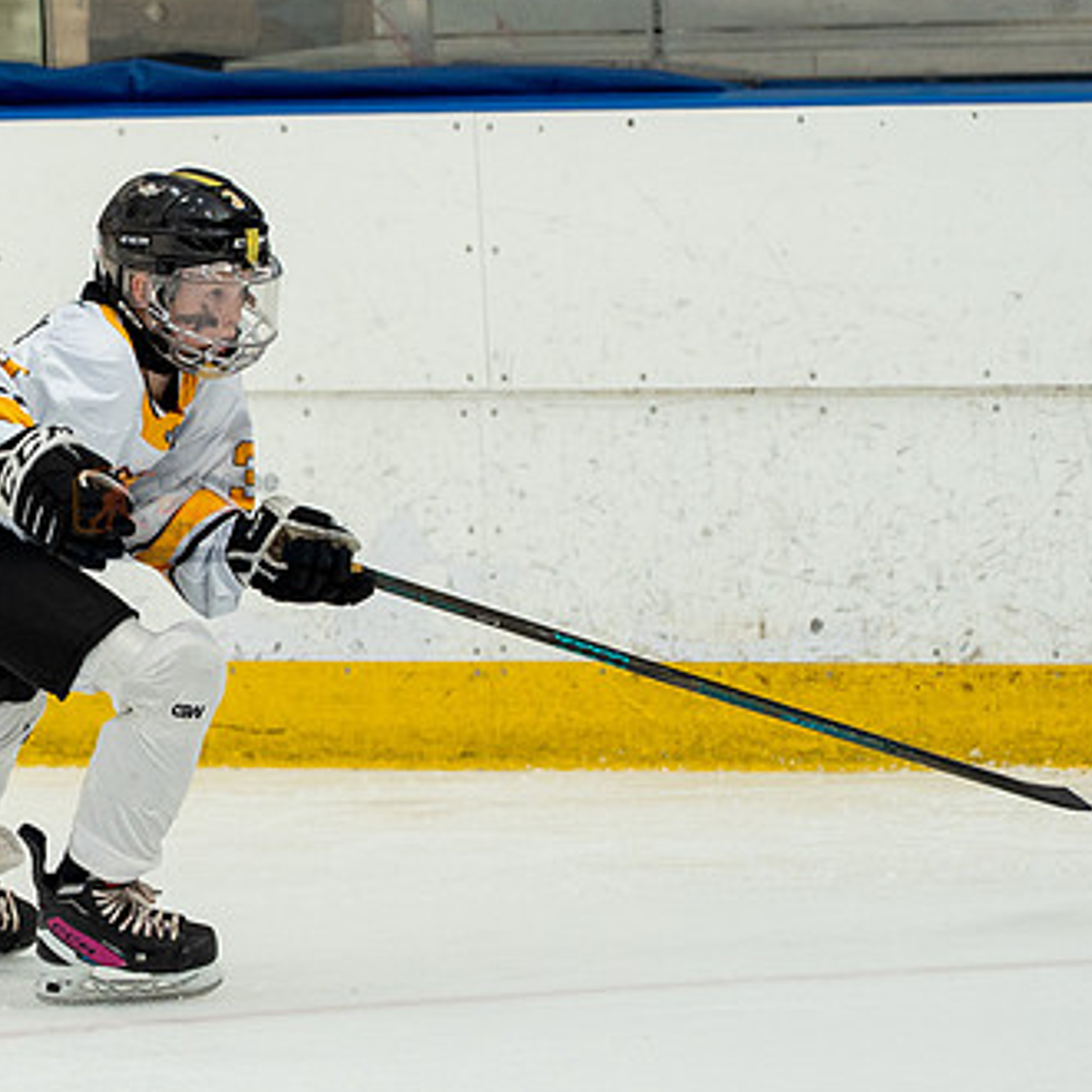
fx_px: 16168
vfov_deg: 3.9
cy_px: 701
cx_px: -65
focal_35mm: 453
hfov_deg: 3.9
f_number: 3.5
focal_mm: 150
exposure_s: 1/1600
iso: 800
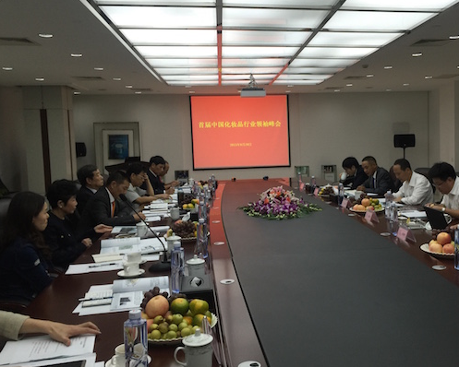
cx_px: 291
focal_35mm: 37
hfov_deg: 48.5
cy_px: 190
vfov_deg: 40.1
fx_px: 503
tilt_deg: -6.4
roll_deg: +0.1
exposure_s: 1/30
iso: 32
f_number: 2.2
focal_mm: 4.15
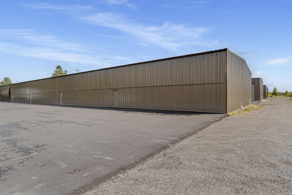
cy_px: 98
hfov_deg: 85.1
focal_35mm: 20
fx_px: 159
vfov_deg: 63.0
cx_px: 146
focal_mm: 19.6
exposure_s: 1/100
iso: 100
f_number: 7.1
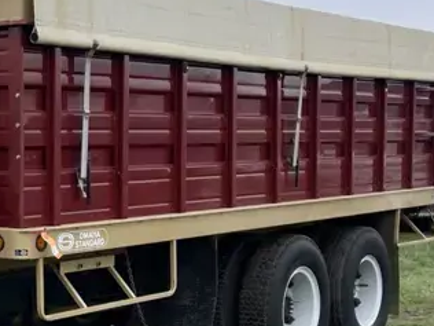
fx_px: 953
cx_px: -102
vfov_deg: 19.3
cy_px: 237
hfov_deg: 23.3
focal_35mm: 76
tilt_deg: -0.6
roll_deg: +2.6
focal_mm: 5.1
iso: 32
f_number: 1.6
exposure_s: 1/3257
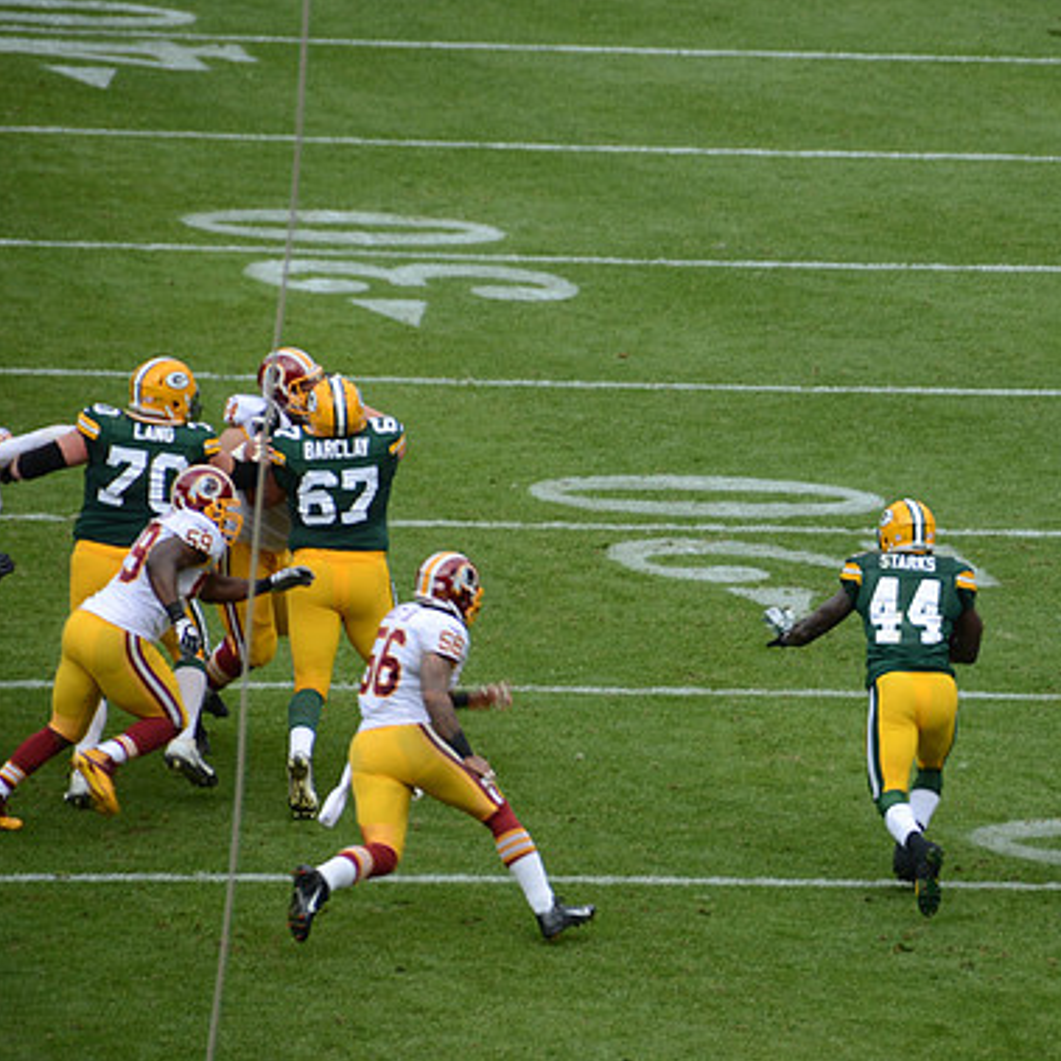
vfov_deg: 4.5
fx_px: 13489
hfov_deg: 4.5
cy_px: 532
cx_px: 784
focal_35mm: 389
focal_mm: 200
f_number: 5.6
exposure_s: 1/250
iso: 100
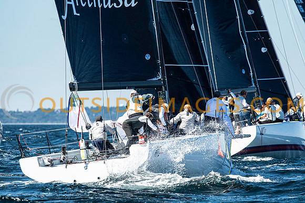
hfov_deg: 4.4
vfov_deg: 2.9
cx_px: 152
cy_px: 102
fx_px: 3973
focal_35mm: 469
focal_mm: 300
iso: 320
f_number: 5
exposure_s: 1/1600
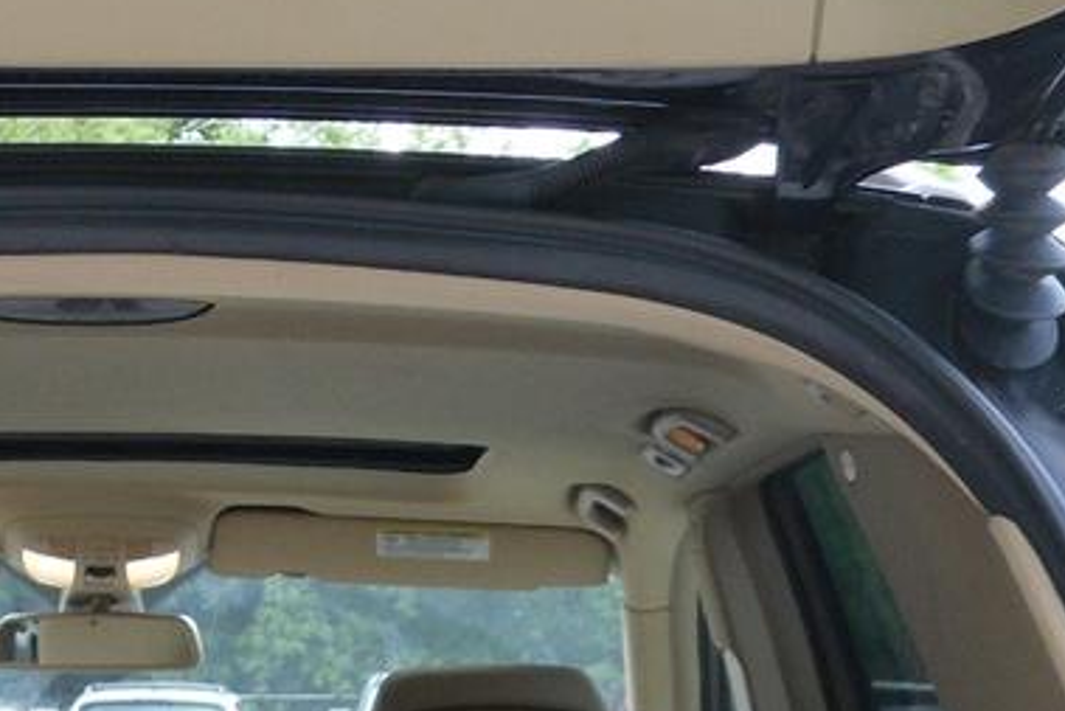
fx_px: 3640
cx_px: 39
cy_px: 1175
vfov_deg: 10.6
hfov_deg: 16.4
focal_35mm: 123
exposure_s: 1/90
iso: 100
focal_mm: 6.3
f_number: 3.5
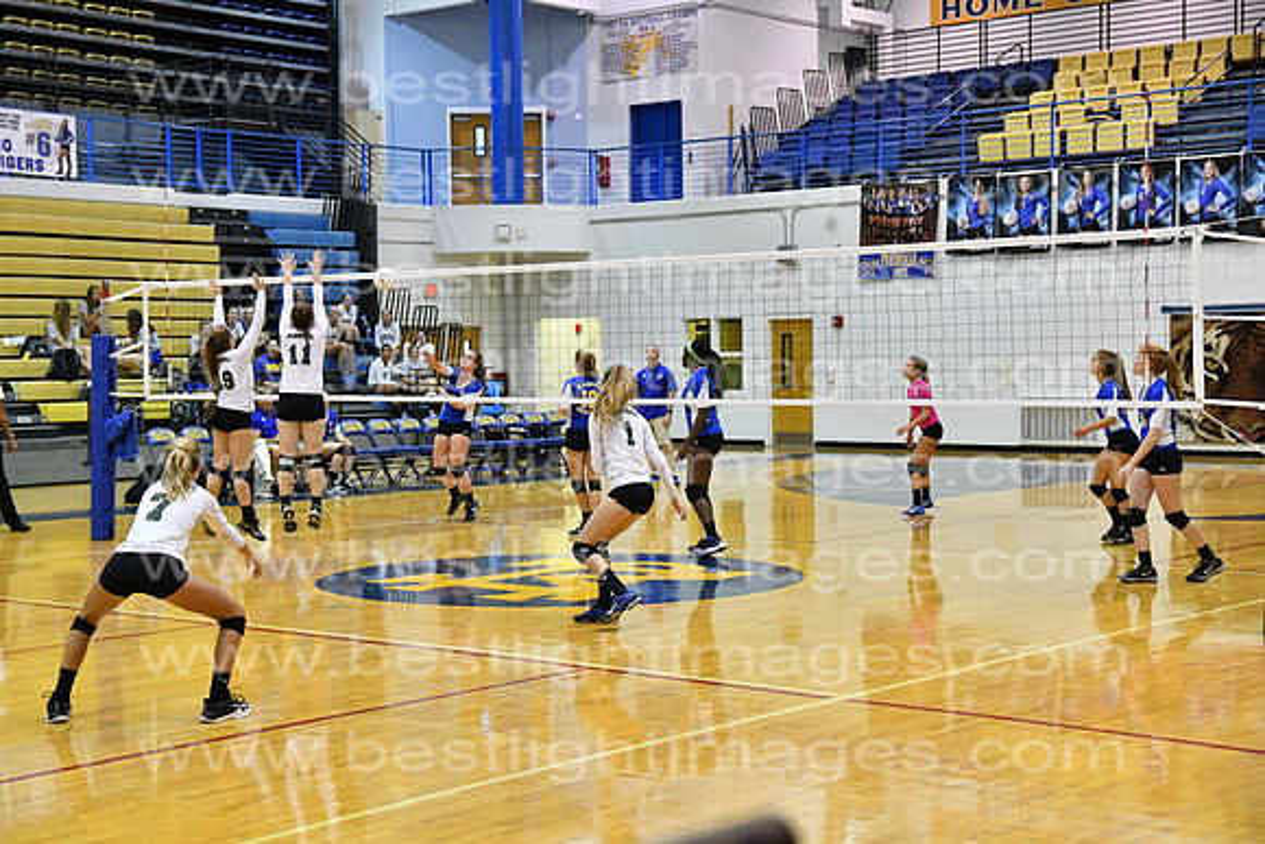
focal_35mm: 57
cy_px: 422
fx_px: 2003
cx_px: 632
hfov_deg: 35.0
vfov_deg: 23.8
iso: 8000
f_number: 3.5
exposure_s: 1/640
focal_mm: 38
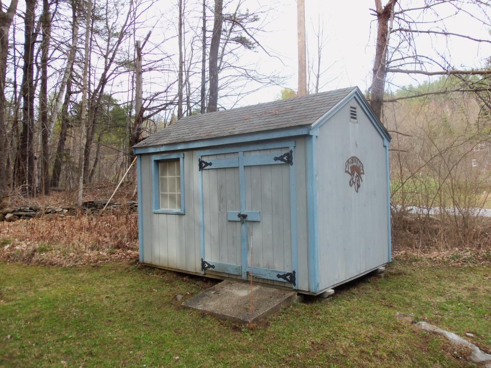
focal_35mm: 29
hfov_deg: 61.7
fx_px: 411
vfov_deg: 48.2
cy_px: 184
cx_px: 246
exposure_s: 1/125
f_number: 3.4
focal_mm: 5.2
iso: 80
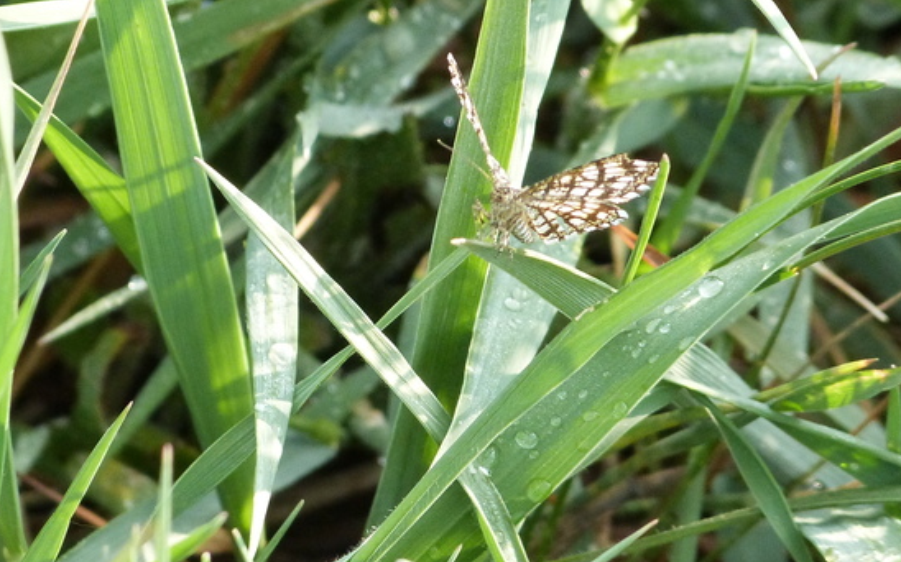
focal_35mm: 1057
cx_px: 455
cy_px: 156
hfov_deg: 2.0
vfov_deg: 1.2
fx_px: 25944
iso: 400
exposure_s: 1/250
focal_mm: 108
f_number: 5.2
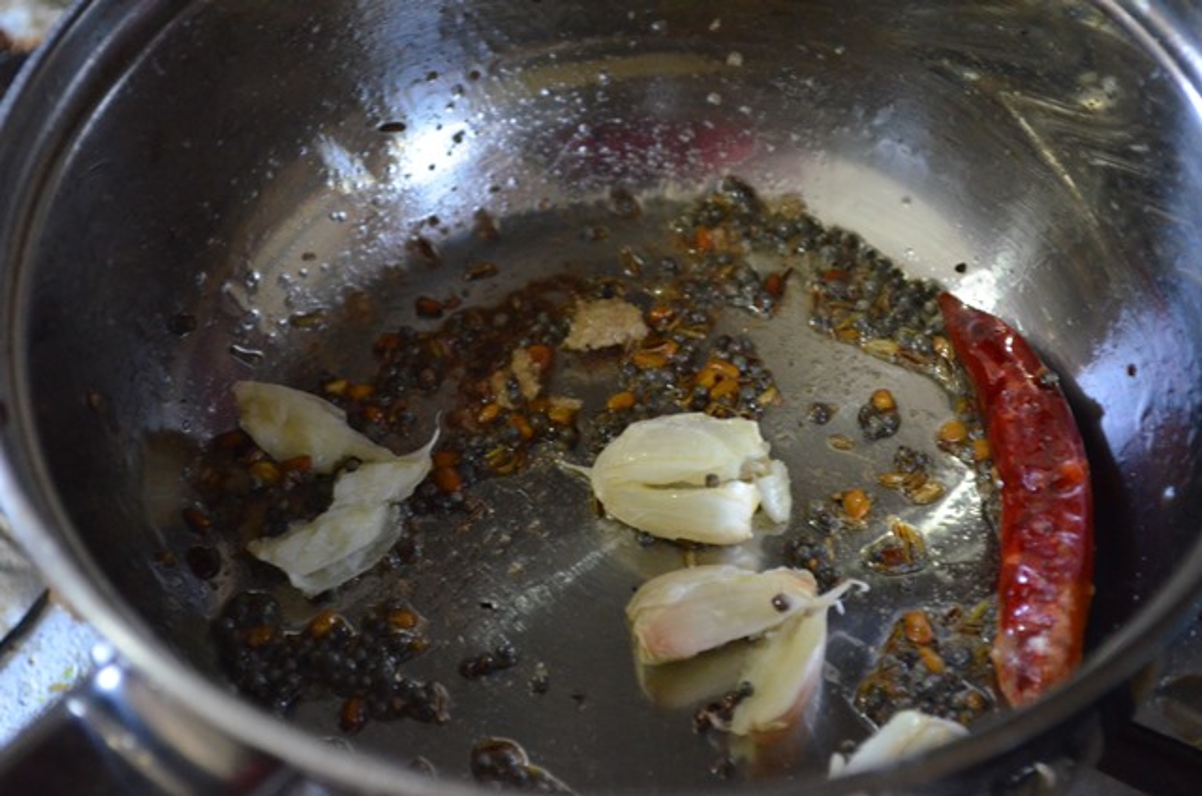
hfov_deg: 24.7
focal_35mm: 82
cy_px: 398
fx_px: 2749
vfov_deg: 16.5
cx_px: 601
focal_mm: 55
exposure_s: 1/30
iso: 3200
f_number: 5.6
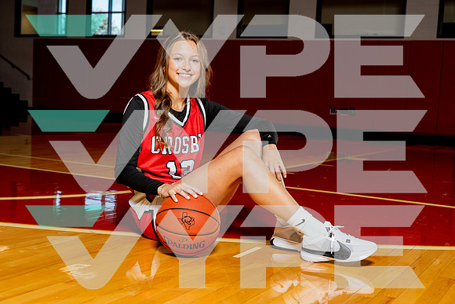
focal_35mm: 50
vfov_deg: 27.0
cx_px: 228
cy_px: 152
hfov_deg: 39.6
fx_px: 632
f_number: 5.6
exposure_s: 1/250
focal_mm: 50
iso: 400
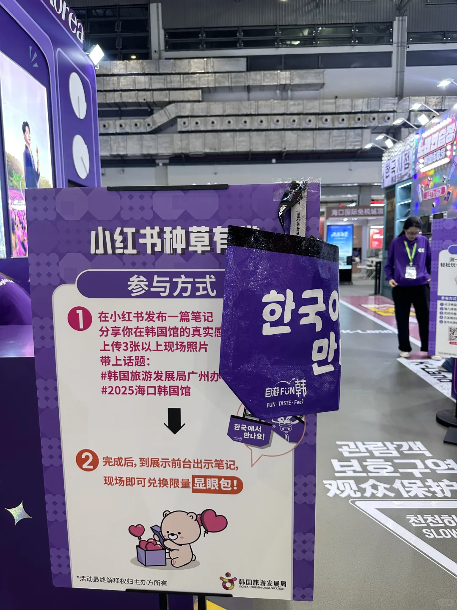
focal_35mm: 24
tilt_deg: -7.6
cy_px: 305
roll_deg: -1.1
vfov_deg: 71.6
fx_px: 422
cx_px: 228
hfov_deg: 56.8
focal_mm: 6.86
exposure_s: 1/100
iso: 125
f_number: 1.78
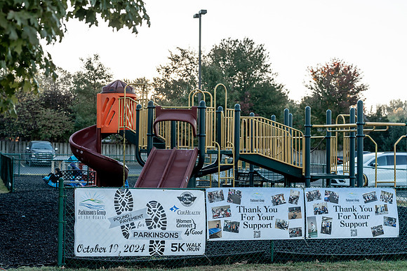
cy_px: 136
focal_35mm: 59
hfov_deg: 33.9
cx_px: 204
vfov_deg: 23.0
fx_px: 667
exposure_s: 1/400
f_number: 4
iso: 250
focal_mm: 59
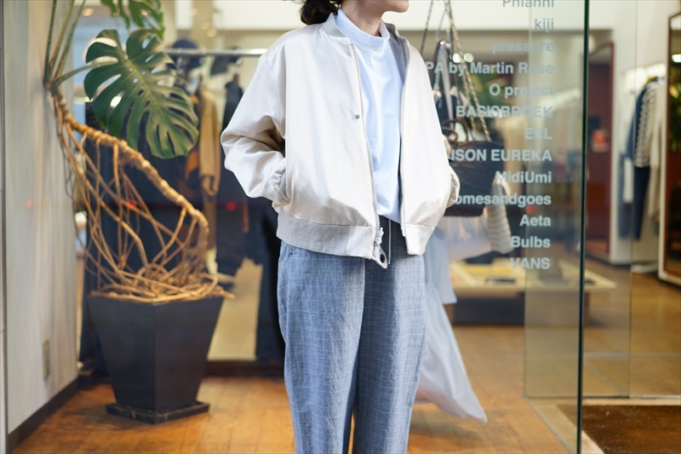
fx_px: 1040
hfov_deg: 36.3
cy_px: 227
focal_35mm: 55
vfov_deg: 24.6
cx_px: 340
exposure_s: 1/60
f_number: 1.8
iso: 160
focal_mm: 55
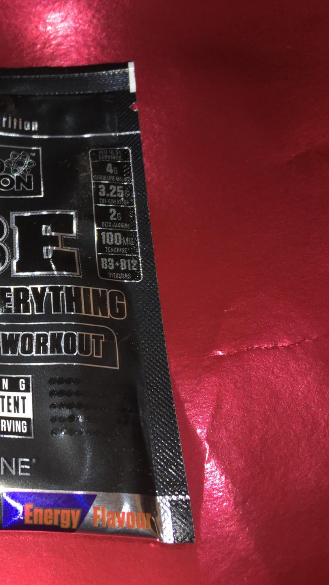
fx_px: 667
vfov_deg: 47.4
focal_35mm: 43
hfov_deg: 25.4
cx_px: -48
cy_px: 290
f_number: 2.2
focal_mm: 4.15
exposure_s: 1/80
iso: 25
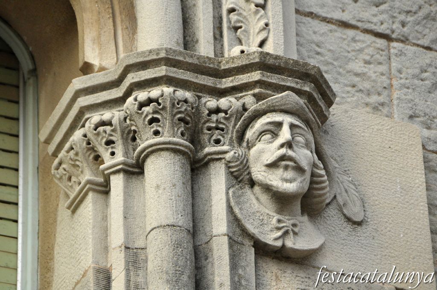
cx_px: 218
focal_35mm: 300
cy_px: 145
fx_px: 3637
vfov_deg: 4.6
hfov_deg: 6.9
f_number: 5.6
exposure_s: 1/1000
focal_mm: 200
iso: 1000
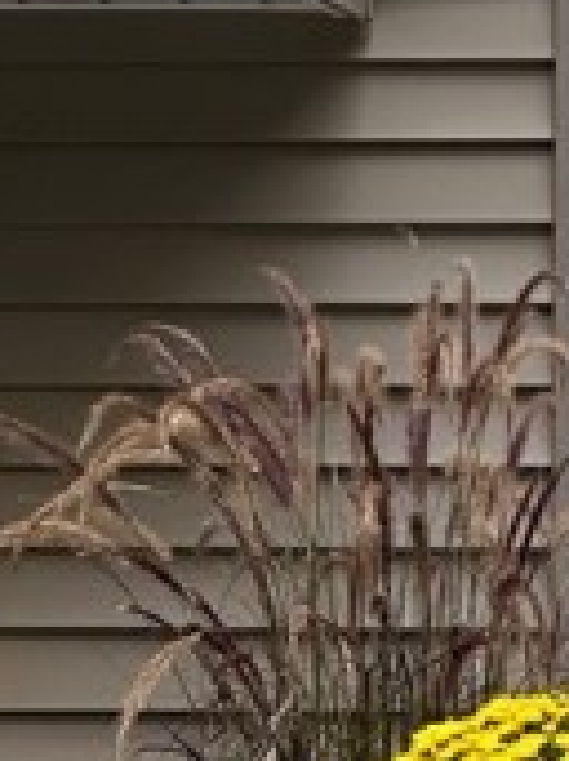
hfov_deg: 4.2
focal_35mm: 346
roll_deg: -1.4
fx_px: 7593
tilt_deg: +1.8
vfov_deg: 5.7
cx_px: 1085
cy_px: 325
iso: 80
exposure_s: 1/99
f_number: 2.8
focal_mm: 9
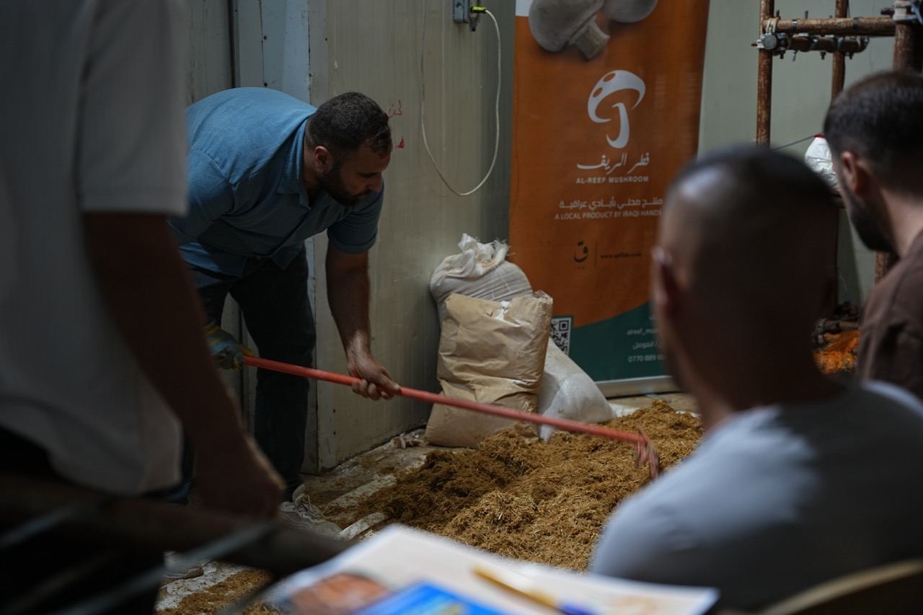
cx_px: 462
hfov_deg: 35.0
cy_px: 308
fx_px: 1464
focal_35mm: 57
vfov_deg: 23.7
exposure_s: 1/50
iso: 400
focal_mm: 57.1
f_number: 2.8
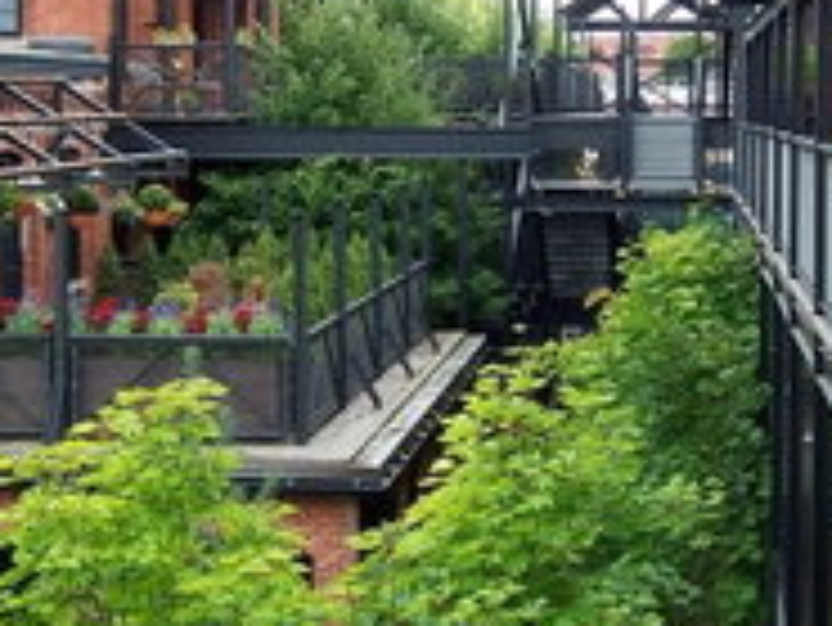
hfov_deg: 25.5
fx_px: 1828
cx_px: 564
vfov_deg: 19.2
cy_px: 117
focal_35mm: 76
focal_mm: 5.5
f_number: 3.4
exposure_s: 1/180
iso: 80
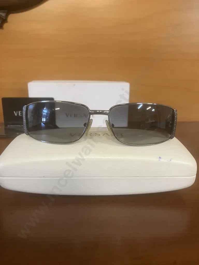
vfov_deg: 63.4
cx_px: 100
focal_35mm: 28
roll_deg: +0.1
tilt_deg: -14.7
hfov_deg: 49.7
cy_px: 132
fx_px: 215
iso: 200
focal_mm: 3.99
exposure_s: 1/50
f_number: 1.8
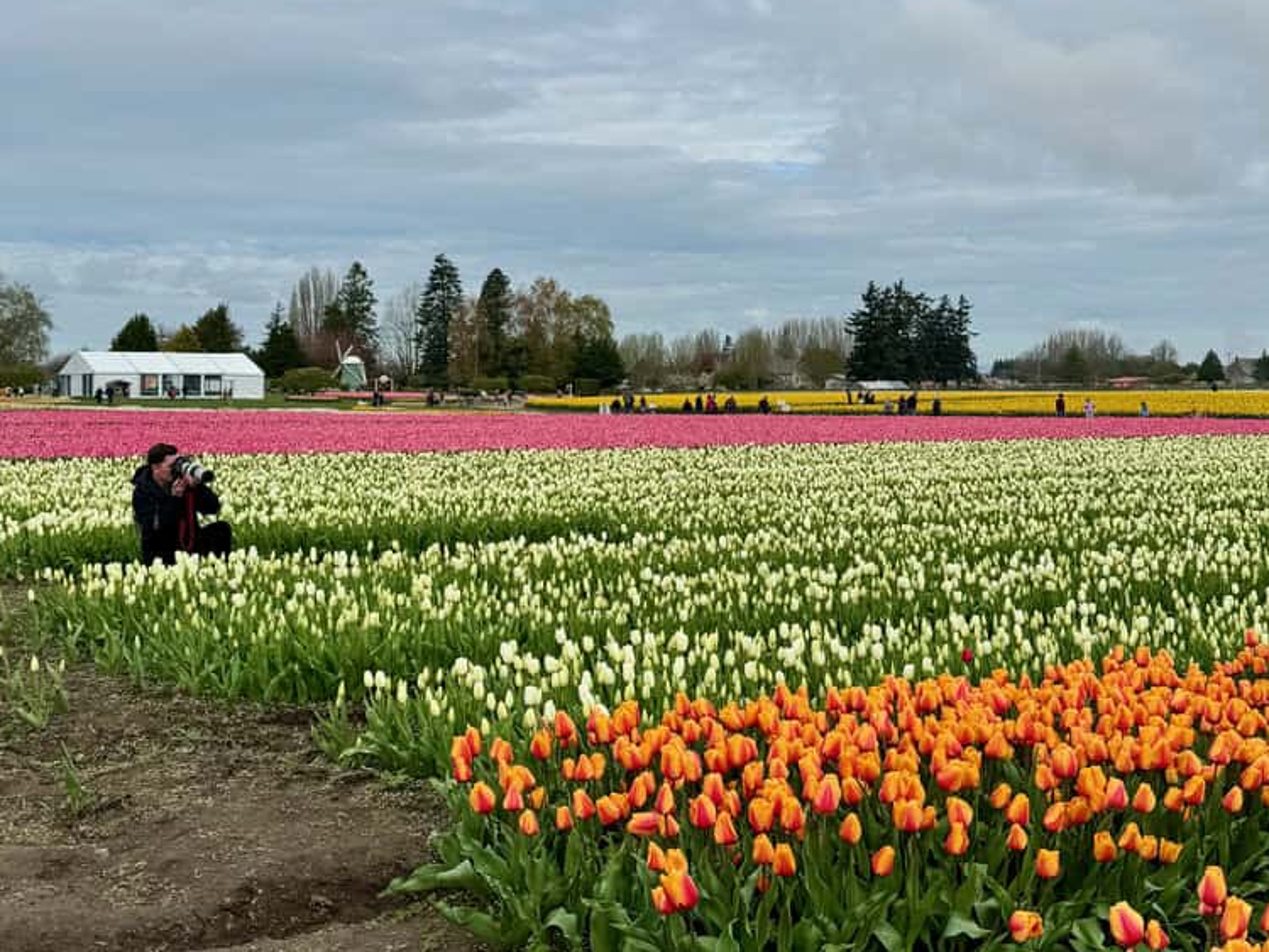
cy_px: 563
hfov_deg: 56.6
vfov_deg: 44.0
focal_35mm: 32
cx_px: 724
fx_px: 1173
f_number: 1.8
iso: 80
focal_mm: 6.9
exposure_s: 1/5348
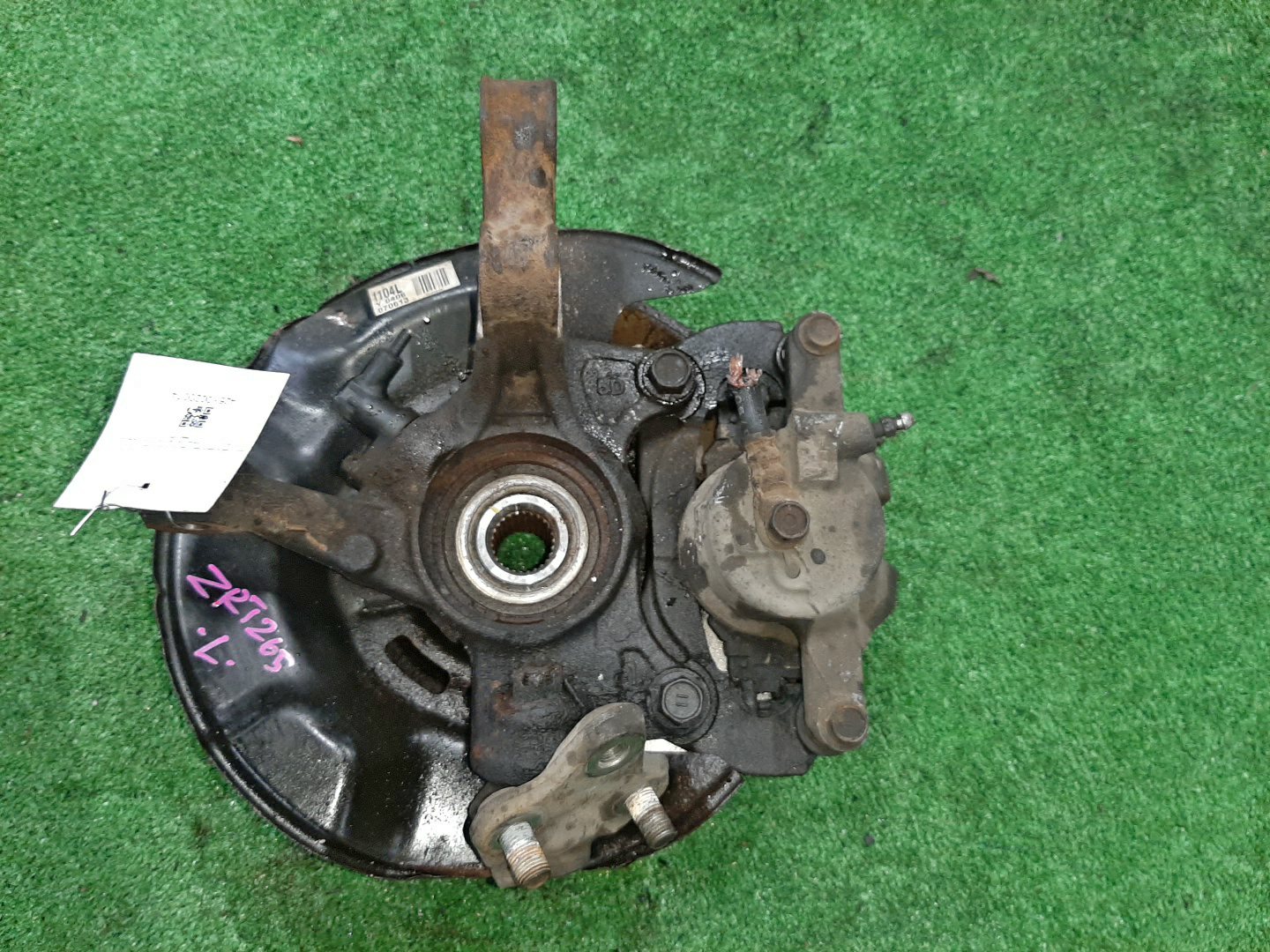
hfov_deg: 67.3
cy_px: 476
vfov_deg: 53.1
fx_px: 954
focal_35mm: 26
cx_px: 635
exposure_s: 1/33
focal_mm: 3.93
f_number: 1.7
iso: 194
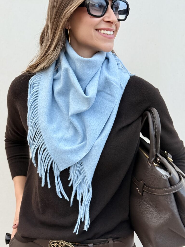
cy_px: 124
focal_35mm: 48
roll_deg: -5.0
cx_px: 92
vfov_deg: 39.7
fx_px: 342
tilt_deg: -7.8
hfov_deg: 30.3
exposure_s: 1/139
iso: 64
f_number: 1.78
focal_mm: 6.76
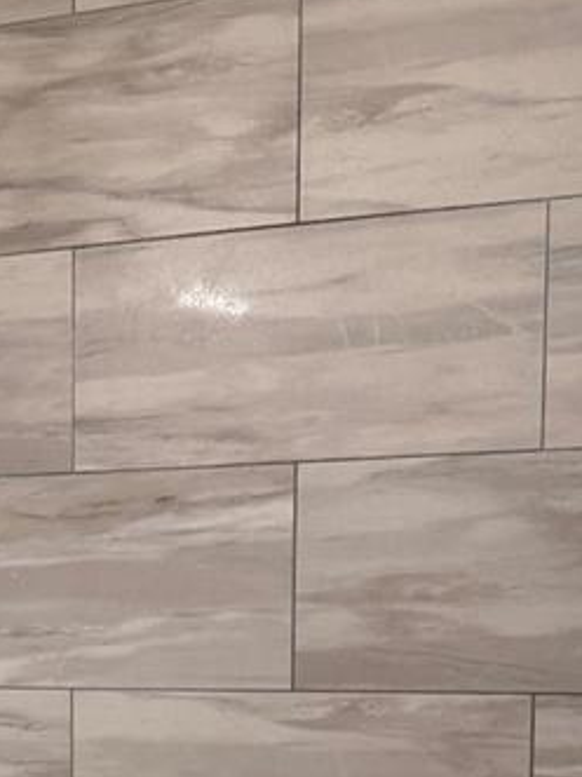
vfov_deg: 21.5
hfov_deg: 15.9
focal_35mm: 87
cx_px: -230
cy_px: 815
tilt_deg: -5.7
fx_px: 1952
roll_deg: +1.3
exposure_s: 1/120
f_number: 1.78
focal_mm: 6.76
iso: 200
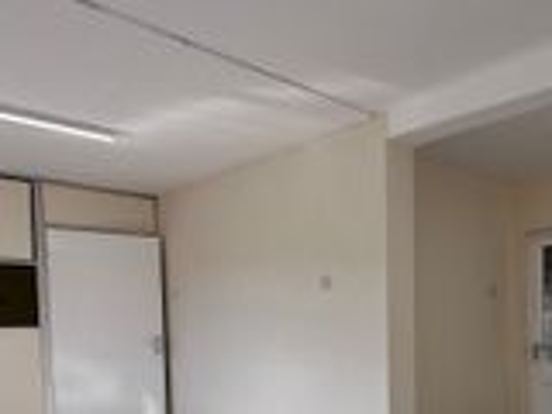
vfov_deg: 38.6
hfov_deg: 50.5
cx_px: 414
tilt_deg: -2.9
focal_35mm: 35
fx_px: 558
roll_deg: +0.6
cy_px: 352
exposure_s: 1/558
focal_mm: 2.22
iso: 40
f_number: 2.2
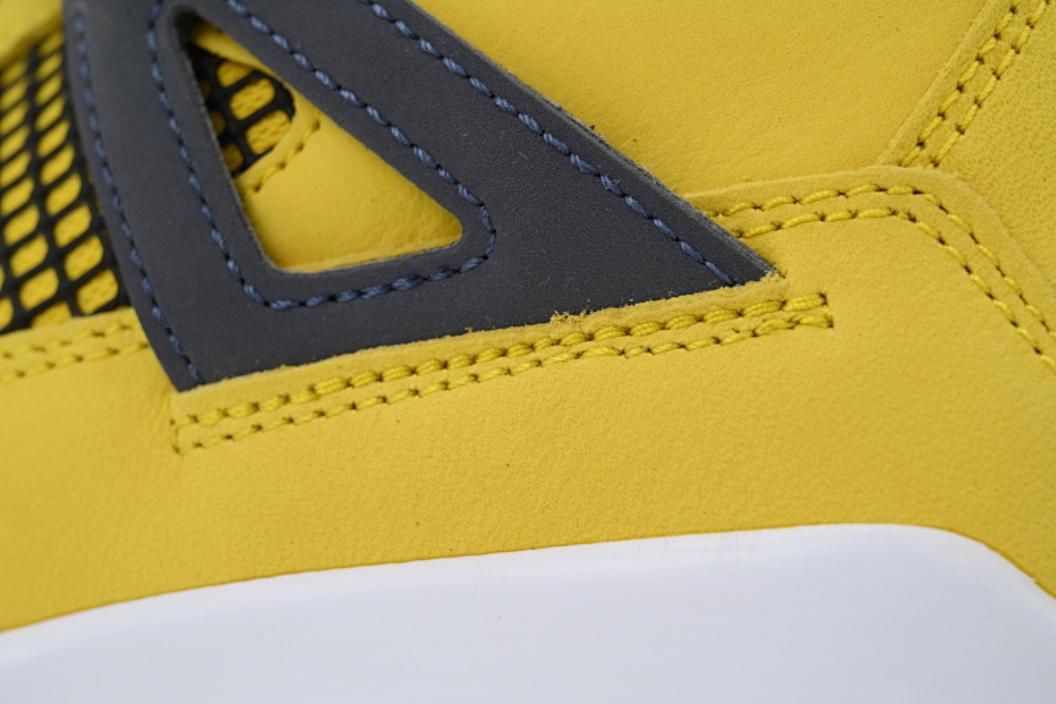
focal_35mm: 110
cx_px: 528
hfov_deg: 18.6
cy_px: 352
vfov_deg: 12.4
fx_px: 3226
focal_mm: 110
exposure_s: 1/100
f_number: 13
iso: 400
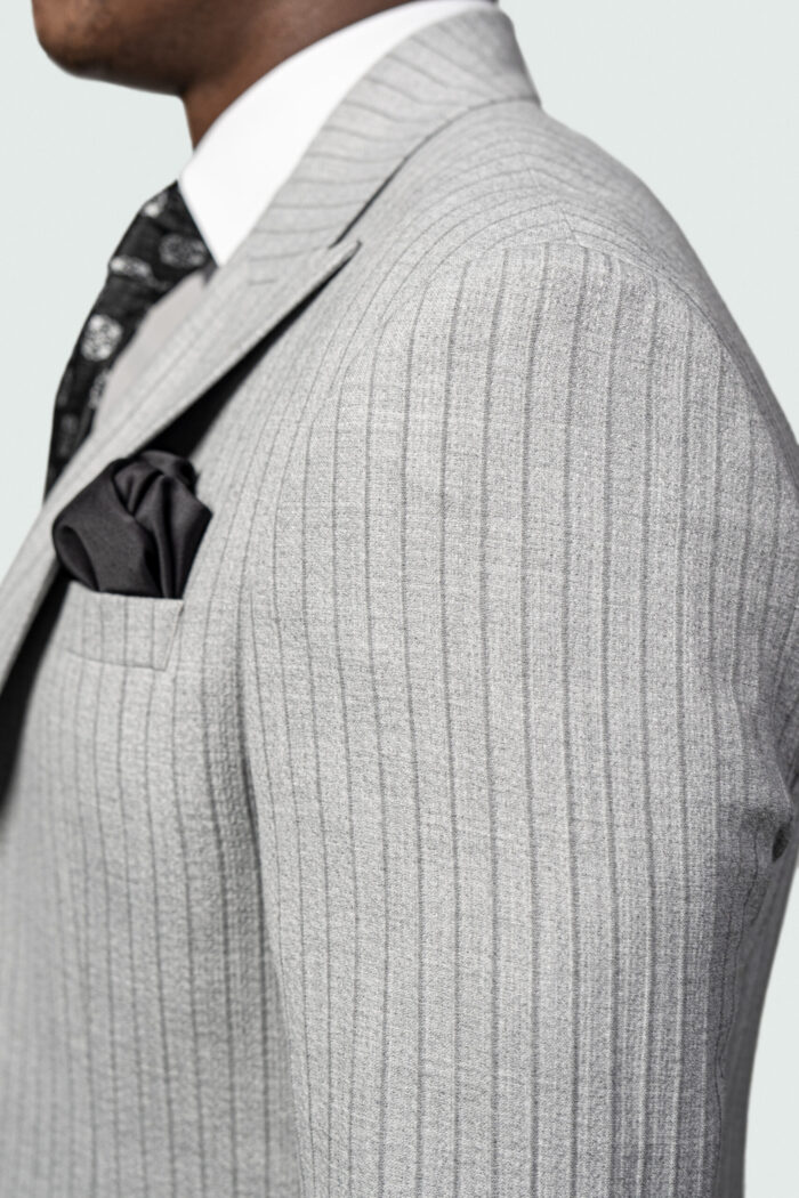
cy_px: 599
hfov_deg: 23.8
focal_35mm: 57
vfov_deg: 35.1
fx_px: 1897
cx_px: 400
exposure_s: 1/100
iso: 100
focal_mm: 38
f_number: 3.5
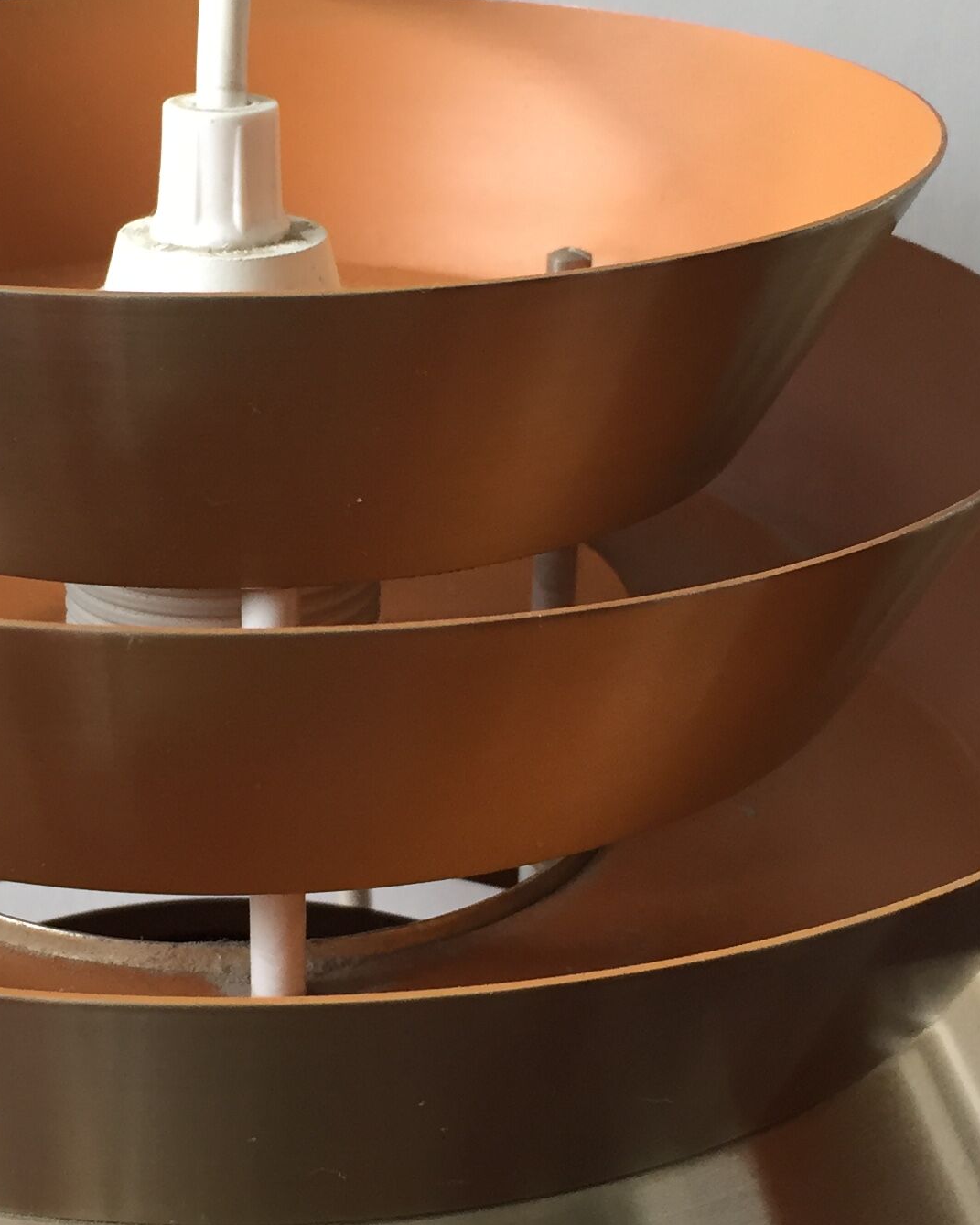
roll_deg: +1.0
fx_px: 2502
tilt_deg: -25.4
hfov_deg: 21.9
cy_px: 640
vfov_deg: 27.5
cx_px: 200
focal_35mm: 69
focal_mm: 4.15
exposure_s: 1/33
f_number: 2.2
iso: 80
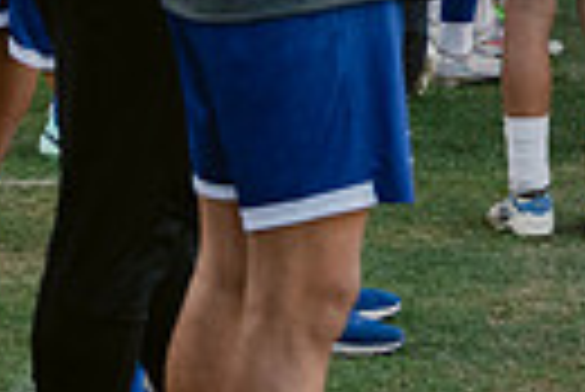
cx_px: 1166
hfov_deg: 6.4
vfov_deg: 4.3
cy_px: -462
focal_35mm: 312
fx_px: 5076
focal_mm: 70
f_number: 5
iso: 1250
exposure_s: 1/640
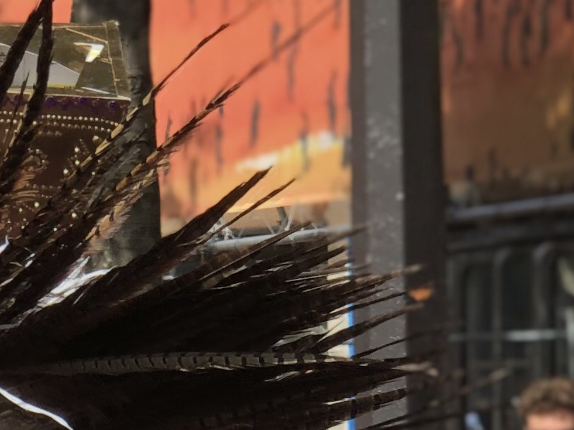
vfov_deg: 5.7
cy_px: 770
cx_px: -208
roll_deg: +0.4
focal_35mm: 258
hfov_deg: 7.6
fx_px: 4276
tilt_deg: -4.8
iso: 16
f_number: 2.4
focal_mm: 6
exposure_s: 1/489
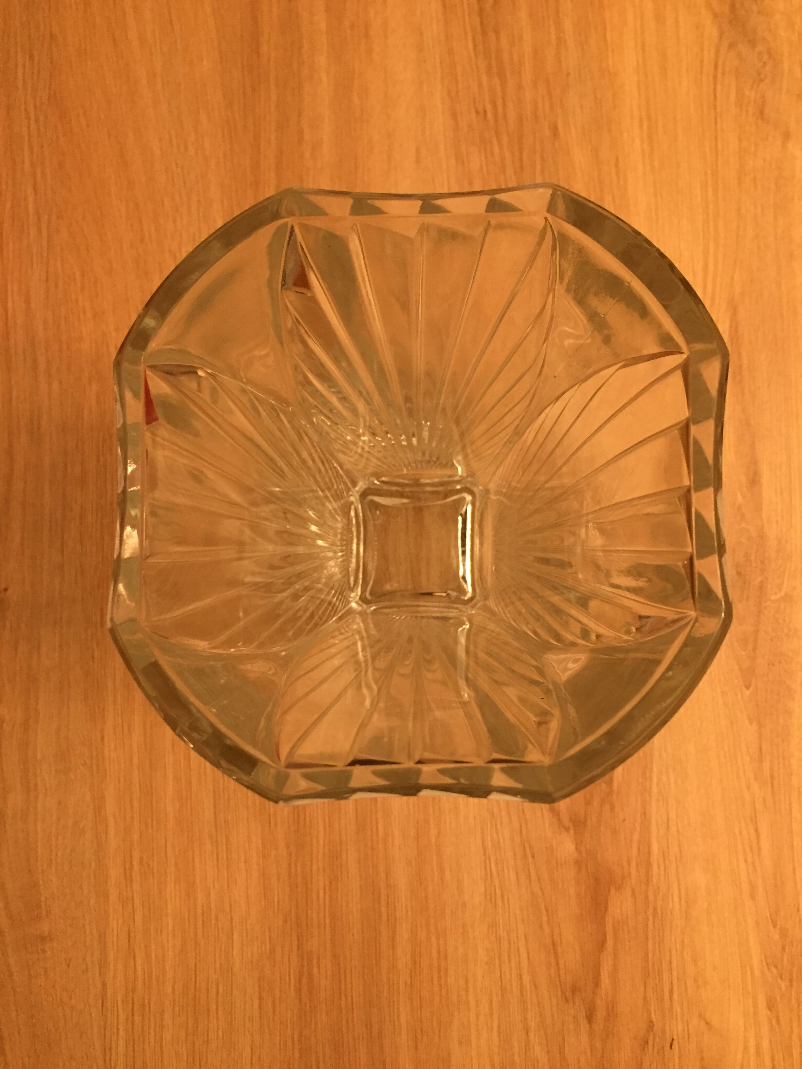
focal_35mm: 29
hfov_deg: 48.2
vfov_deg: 61.7
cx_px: 401
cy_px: 534
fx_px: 896
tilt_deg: -87.4
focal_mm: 4.15
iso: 200
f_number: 2.2
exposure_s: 1/33
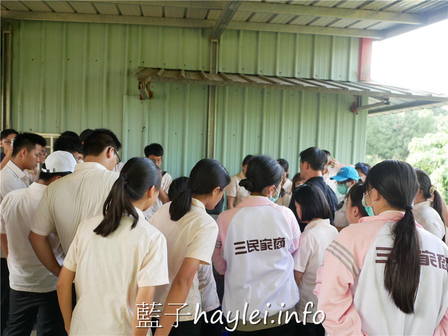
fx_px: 388
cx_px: 224
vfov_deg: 46.8
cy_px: 168
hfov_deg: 60.0
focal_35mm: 30
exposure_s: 1/125
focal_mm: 15
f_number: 2
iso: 200
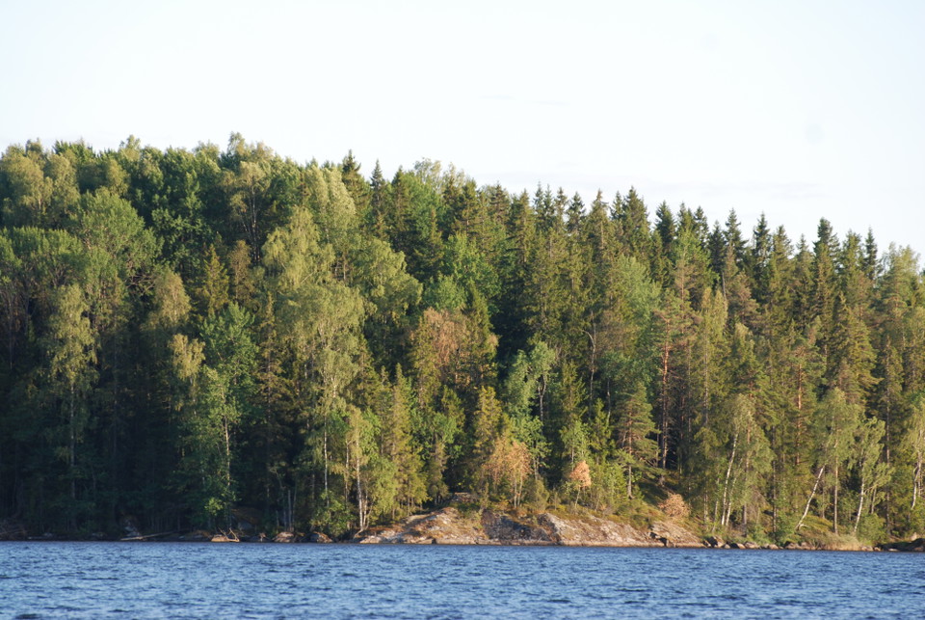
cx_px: 462
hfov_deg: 6.5
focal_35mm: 315
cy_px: 310
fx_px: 8105
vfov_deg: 4.4
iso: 160
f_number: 5.3
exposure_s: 1/160
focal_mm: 210
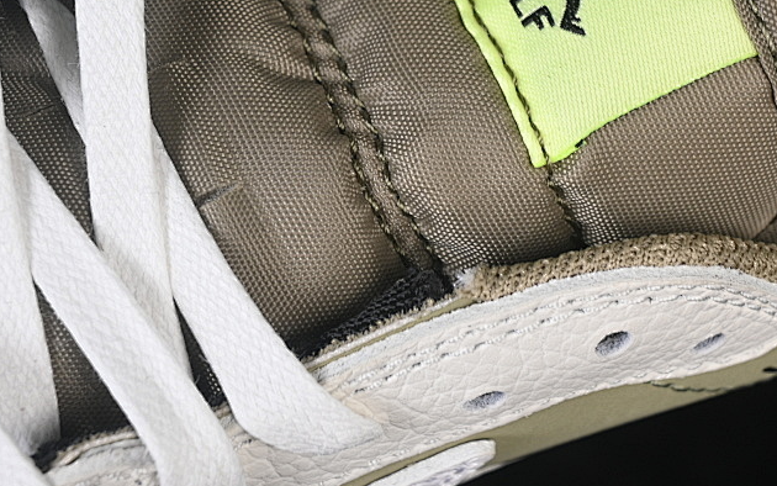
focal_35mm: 131
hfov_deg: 15.9
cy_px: 80
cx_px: 485
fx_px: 2775
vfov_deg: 10.0
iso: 160
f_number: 7.1
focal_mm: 50
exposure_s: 1/80
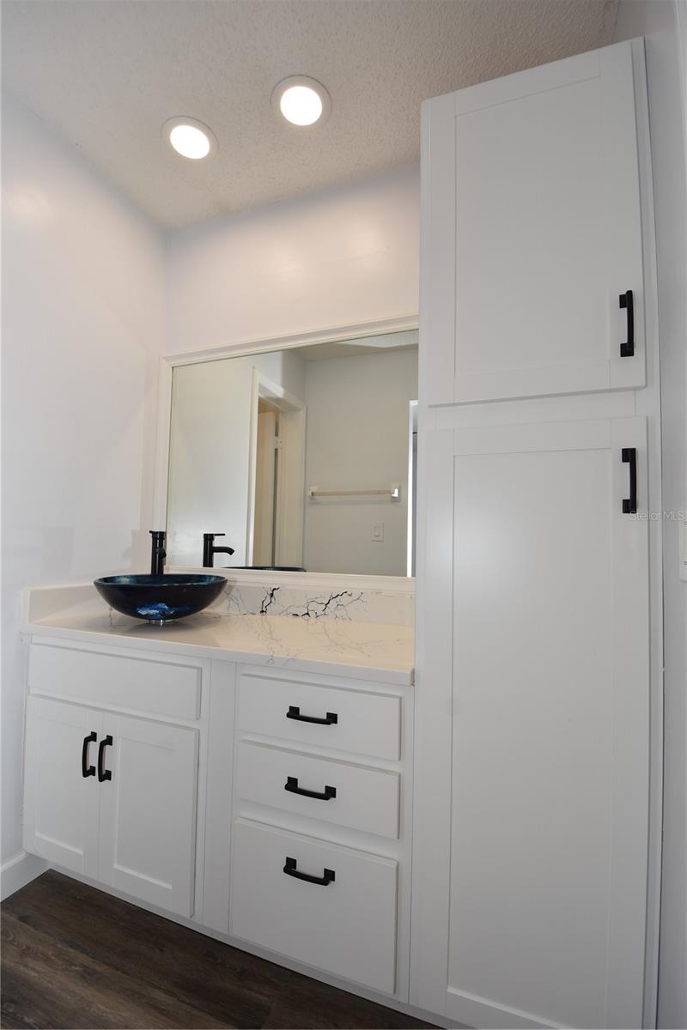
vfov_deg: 100.4
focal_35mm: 15
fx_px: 429
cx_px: 344
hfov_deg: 77.3
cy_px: 515
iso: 200
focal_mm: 10
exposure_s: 1/80
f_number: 4.5
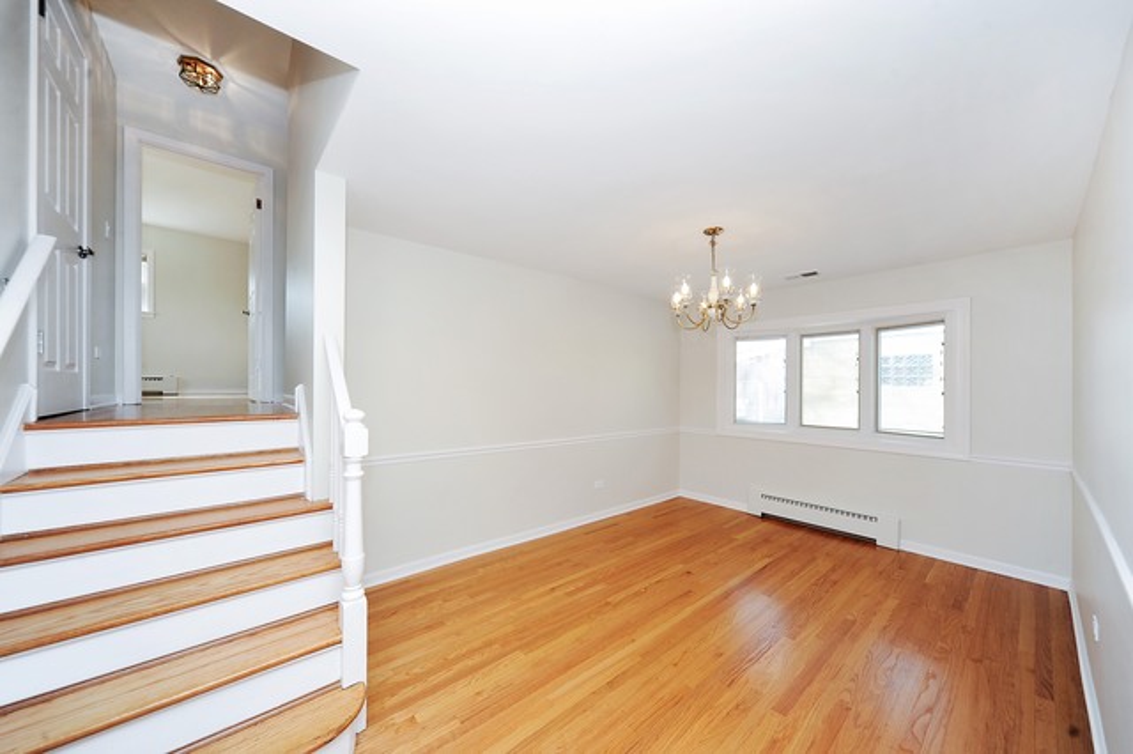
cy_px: 377
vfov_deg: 85.4
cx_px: 566
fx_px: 409
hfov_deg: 108.4
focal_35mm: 13
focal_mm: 13
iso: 200
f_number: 8
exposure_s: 1/25
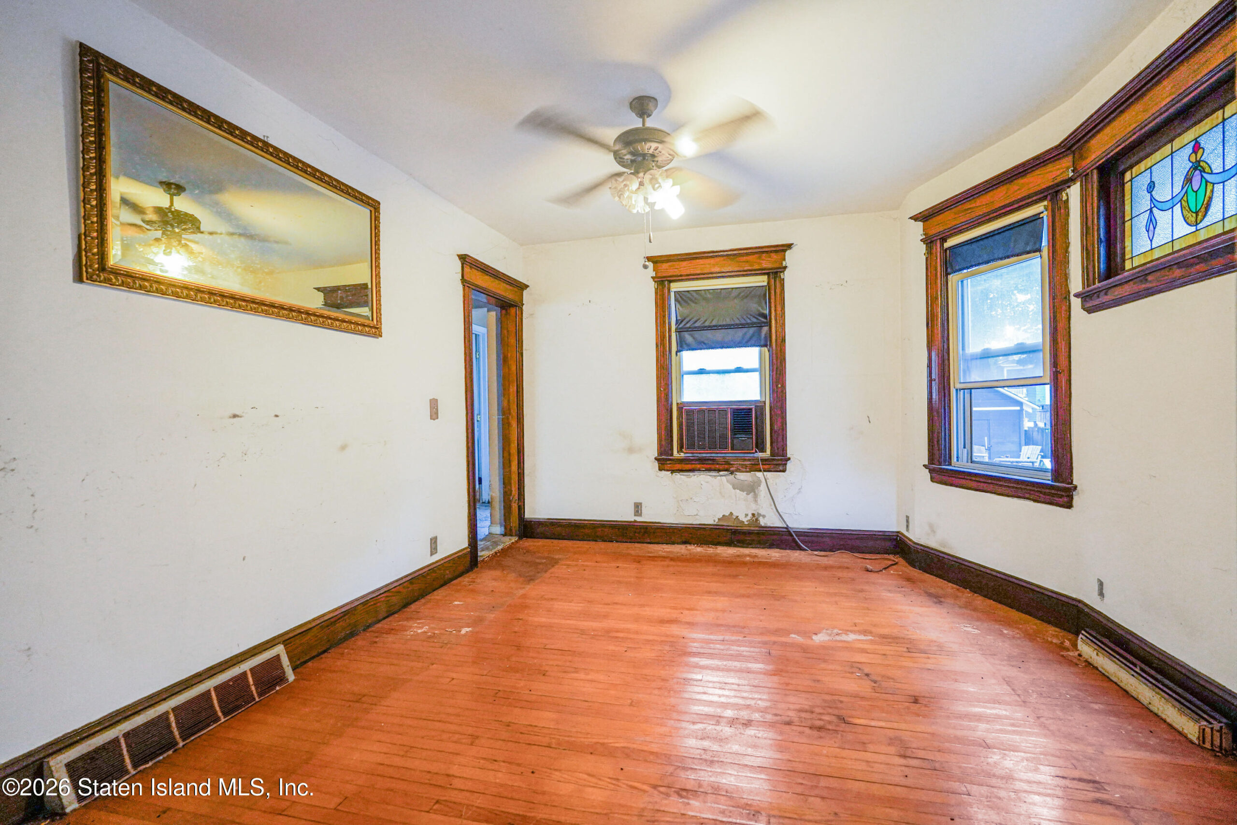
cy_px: 412
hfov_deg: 96.7
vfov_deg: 73.8
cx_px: 618
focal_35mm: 16
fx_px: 550
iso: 3200
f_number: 4
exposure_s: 1/60
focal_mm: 16
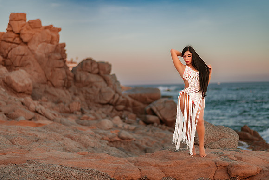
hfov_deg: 34.5
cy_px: 90
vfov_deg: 23.4
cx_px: 134
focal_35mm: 58
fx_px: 433
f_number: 1.4
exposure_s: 1/1000
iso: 100
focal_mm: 58
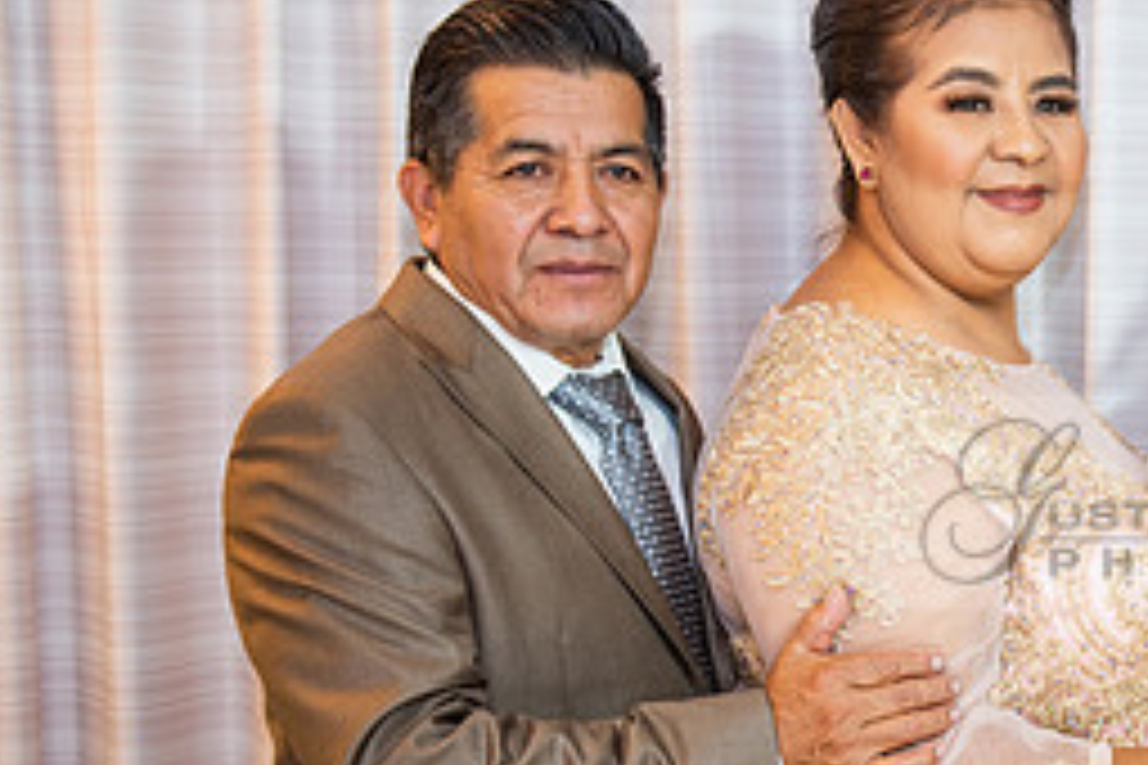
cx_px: 1234
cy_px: 547
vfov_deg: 11.9
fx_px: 3667
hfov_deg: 17.3
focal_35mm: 115
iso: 320
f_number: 2.8
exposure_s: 1/100
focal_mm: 48
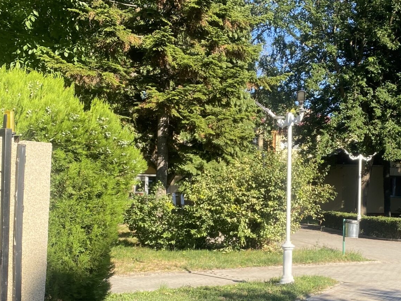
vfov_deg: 25.1
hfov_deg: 32.6
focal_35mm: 58
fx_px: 672
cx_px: 304
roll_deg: -1.6
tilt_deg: -1.6
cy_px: 208
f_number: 1.8
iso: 32
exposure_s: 1/912
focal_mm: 4.25
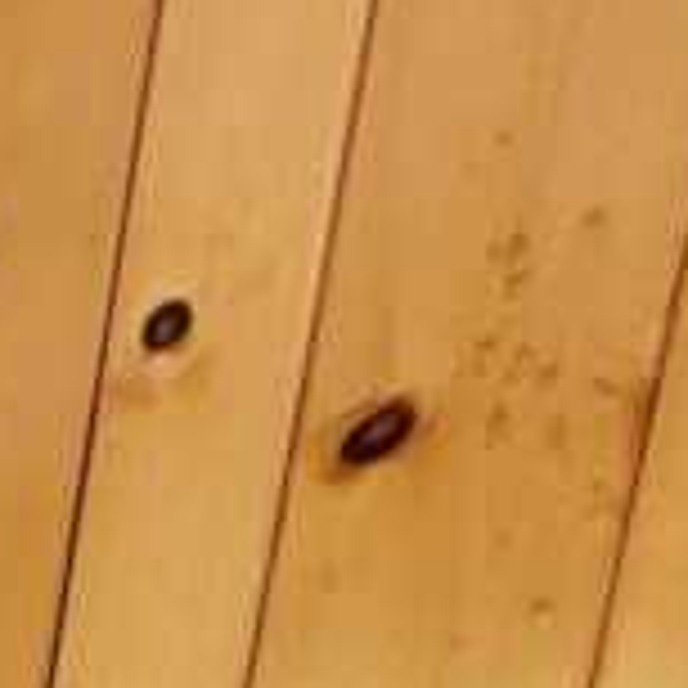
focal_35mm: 83
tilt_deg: -11.7
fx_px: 1866
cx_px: -1421
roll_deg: -0.7
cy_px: 1421
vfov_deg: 15.8
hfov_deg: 11.2
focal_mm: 2.22
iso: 160
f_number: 2.2
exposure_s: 1/121
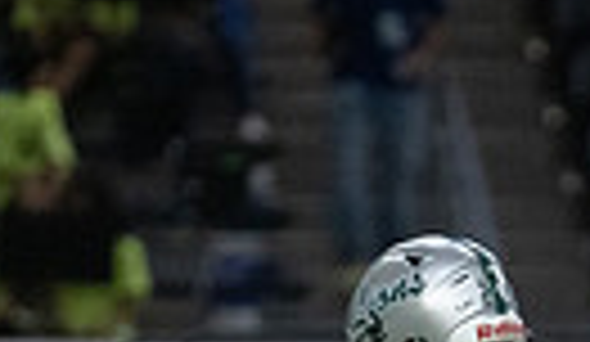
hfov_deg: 2.0
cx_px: 558
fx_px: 16521
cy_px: 611
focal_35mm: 1048
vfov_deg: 1.2
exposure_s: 1/1250
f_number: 2.8
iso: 5000
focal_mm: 200
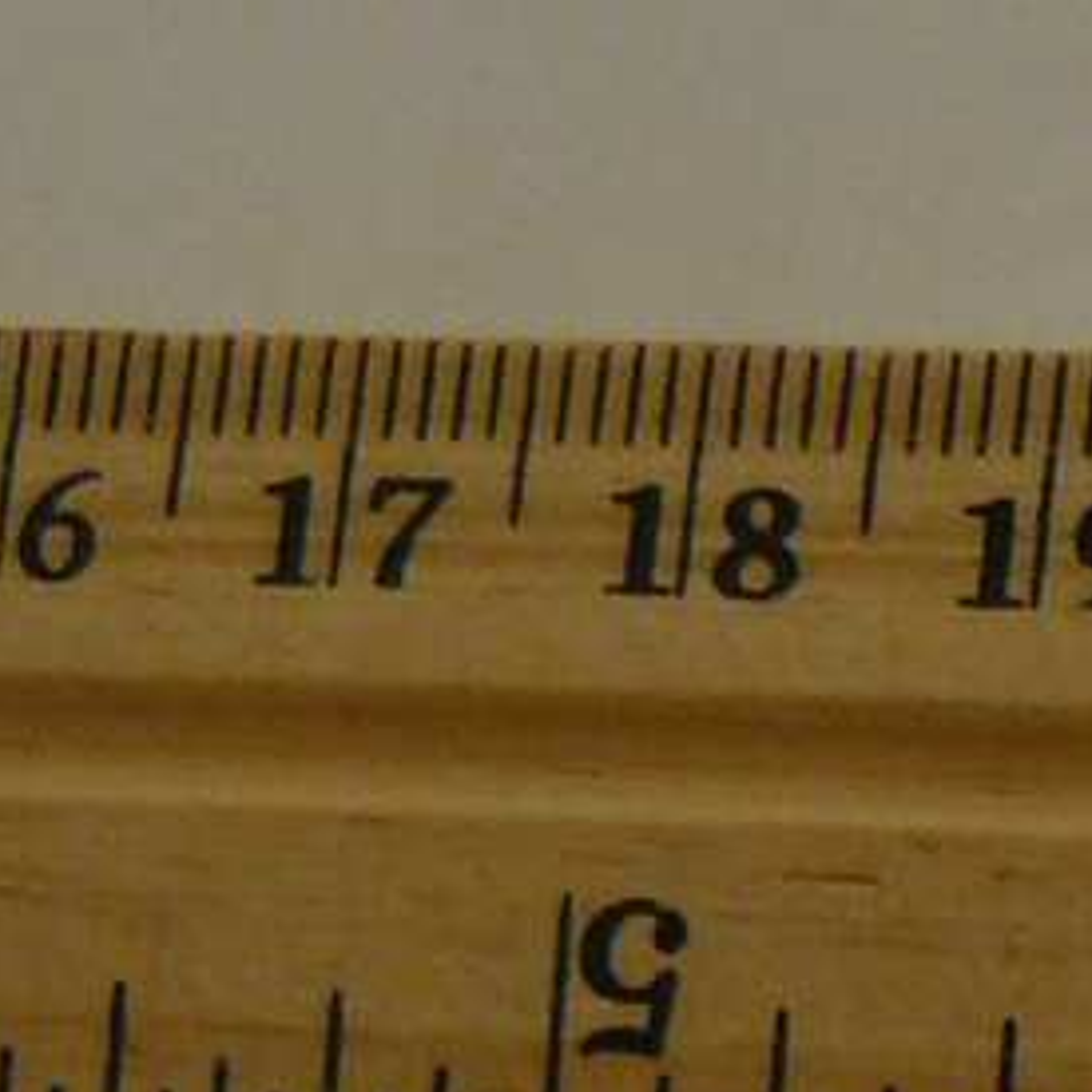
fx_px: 8459
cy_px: 2093
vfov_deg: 7.1
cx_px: 2085
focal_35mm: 237
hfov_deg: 7.2
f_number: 2.8
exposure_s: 1/100
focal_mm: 6
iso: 100
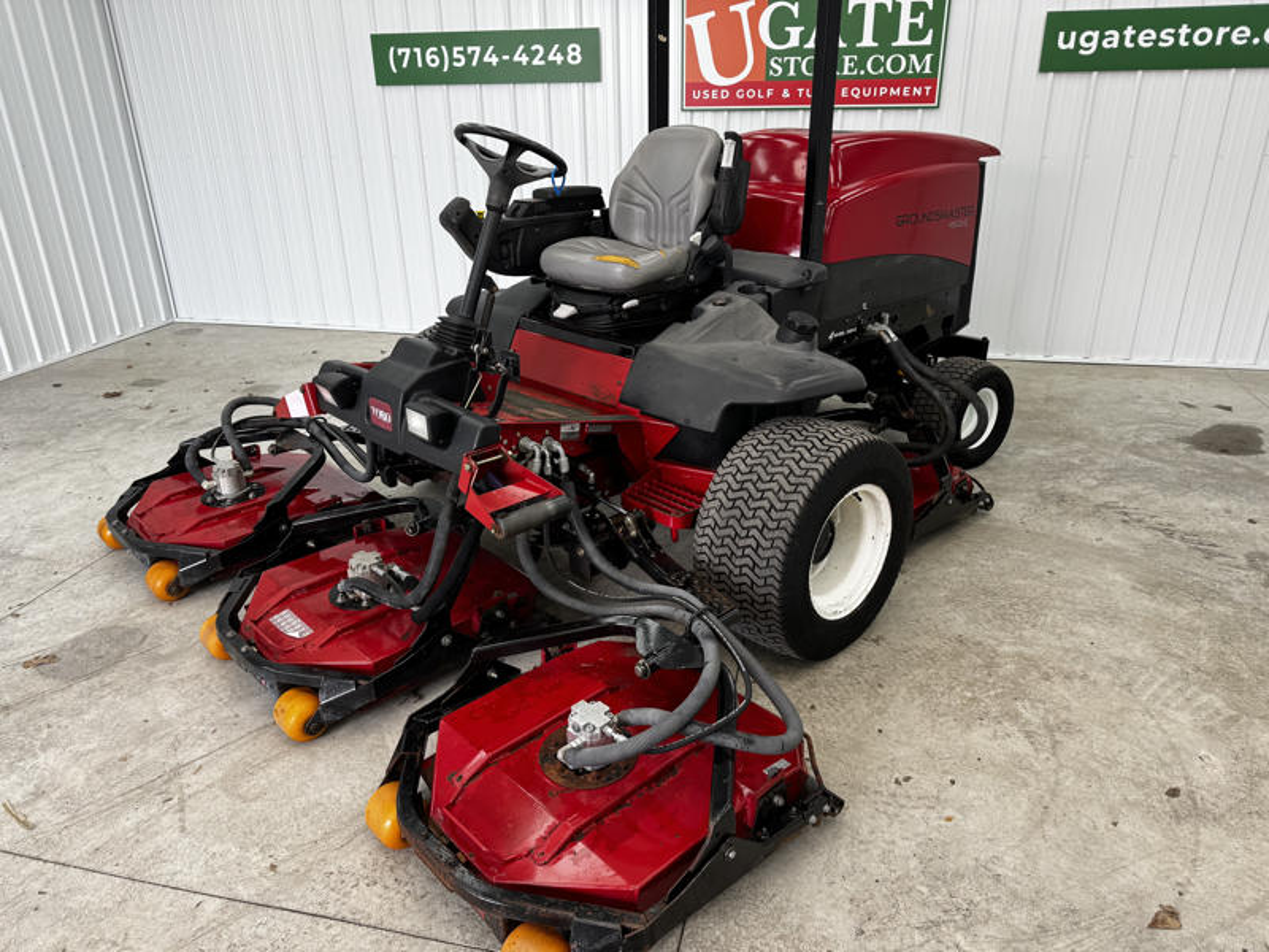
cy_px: 476
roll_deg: +1.1
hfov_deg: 71.6
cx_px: 634
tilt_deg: -23.3
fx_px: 880
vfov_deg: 56.8
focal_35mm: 24
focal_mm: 6.76
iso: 64
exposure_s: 1/121
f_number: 1.78
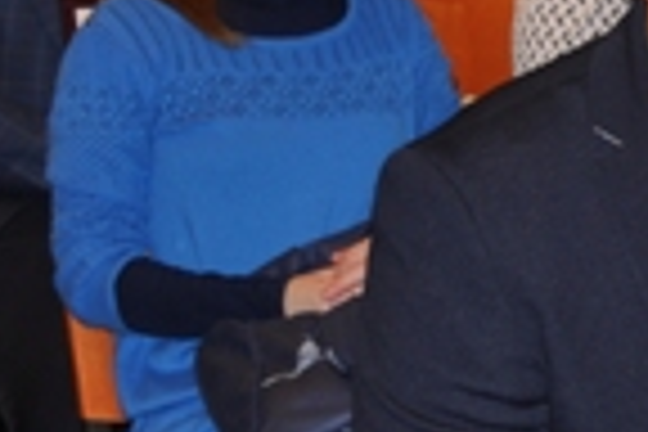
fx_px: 2160
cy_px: -173
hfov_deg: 14.5
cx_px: 1242
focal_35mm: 120
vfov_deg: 11.1
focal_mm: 18
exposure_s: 1/60
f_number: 3.5
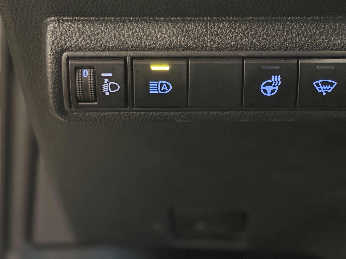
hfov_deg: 22.1
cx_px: 247
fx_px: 880
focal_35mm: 88
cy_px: 65
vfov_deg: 16.7
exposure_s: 1/20
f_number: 1.78
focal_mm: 6.76
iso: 800
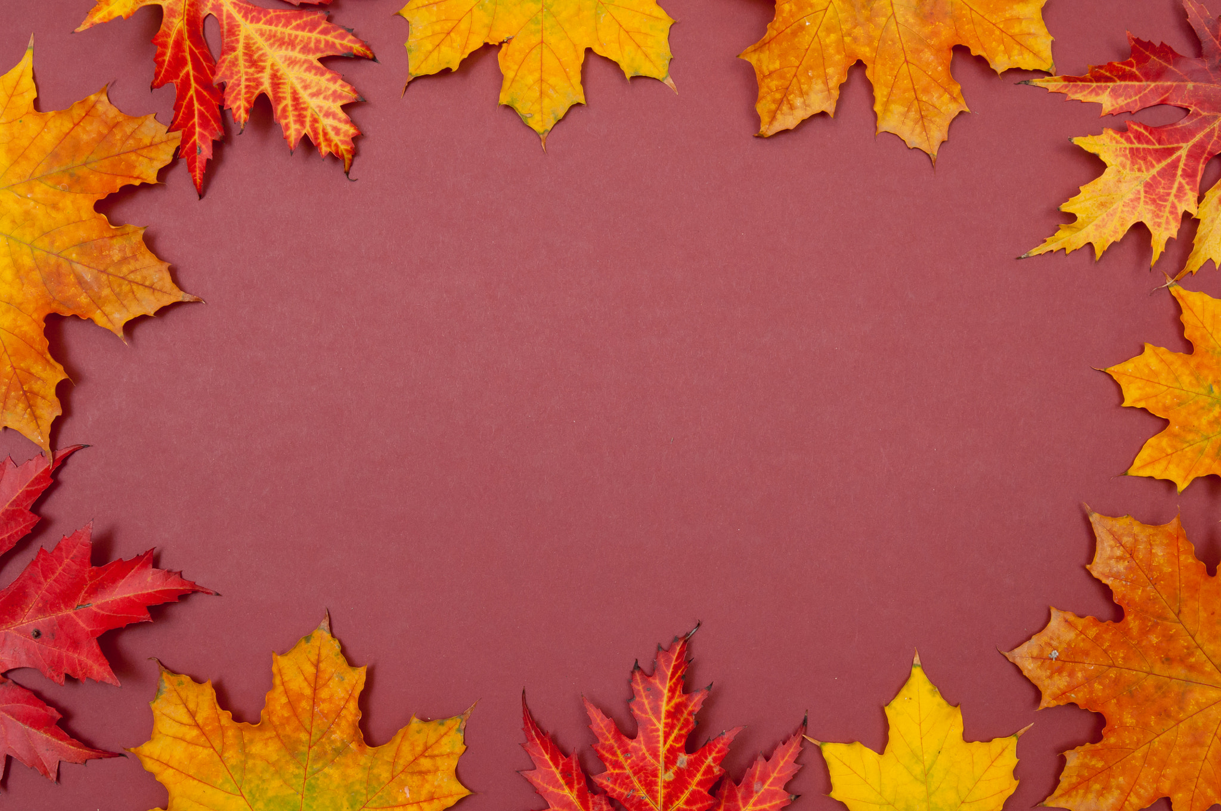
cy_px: 406
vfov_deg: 28.9
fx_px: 1575
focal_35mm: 46
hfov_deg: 42.4
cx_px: 610
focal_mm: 31
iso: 200
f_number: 9
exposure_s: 1/160
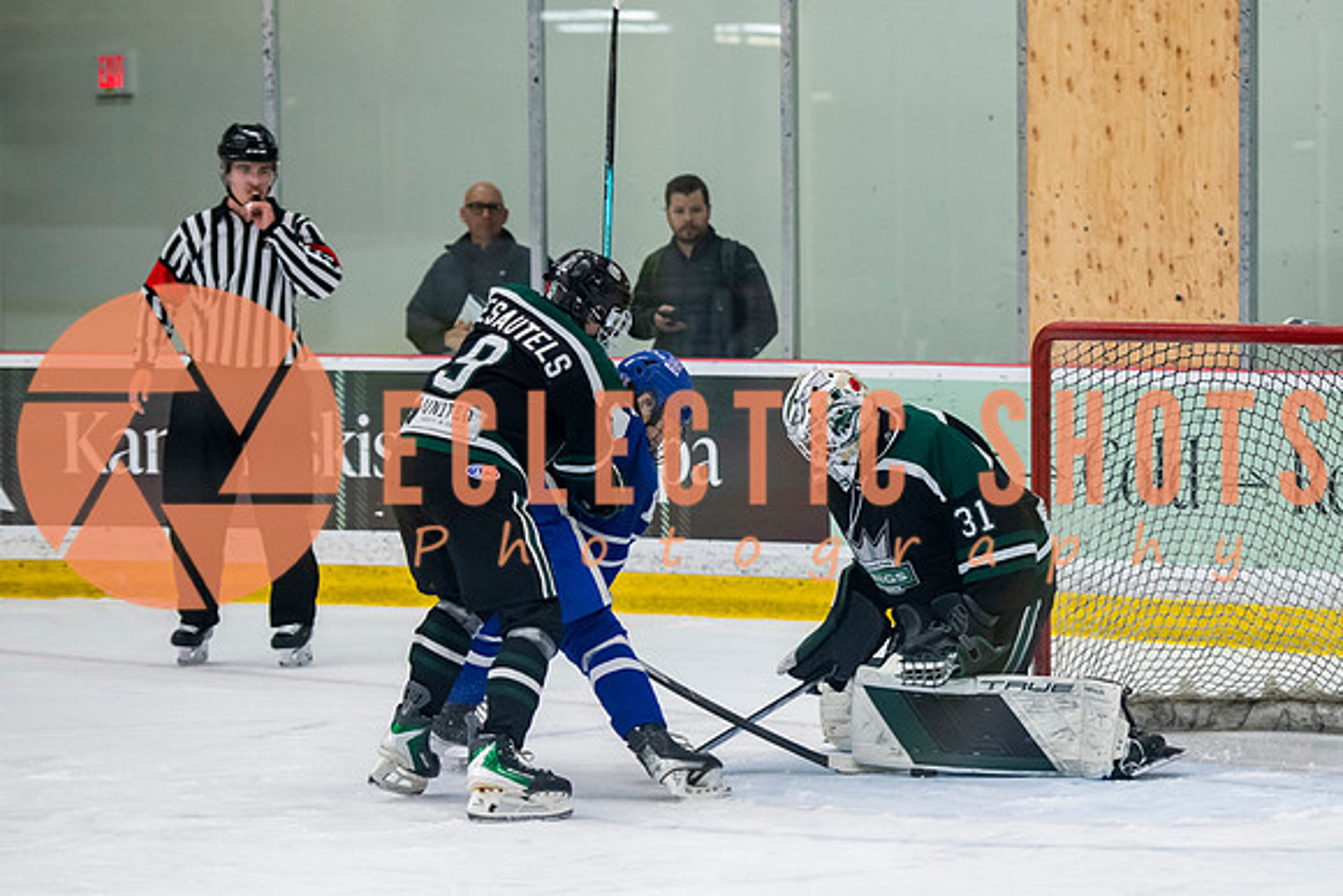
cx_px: 965
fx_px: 6428
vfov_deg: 8.0
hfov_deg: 11.9
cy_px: 525
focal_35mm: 172
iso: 2000
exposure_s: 1/640
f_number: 3.2
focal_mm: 112
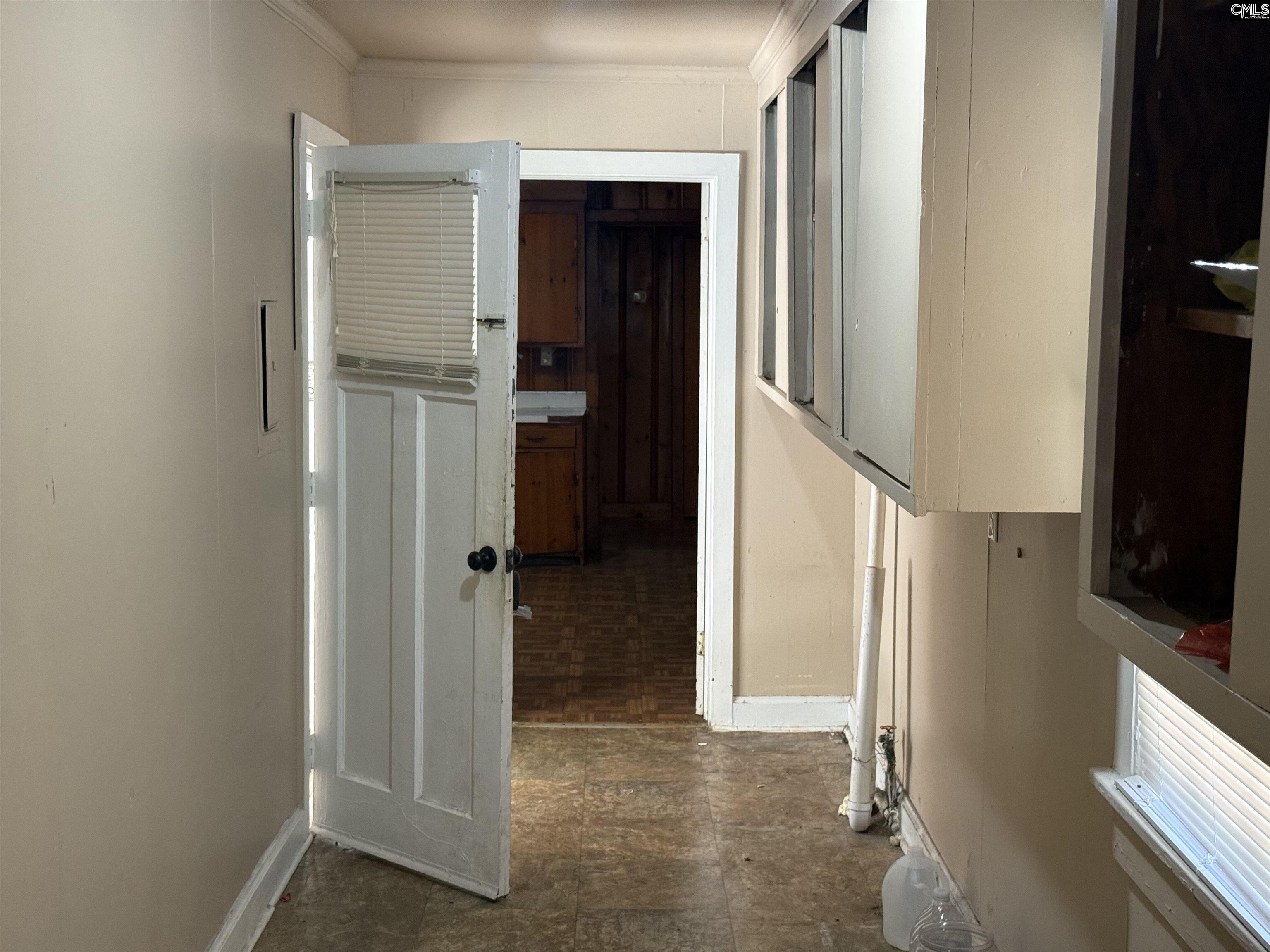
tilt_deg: -6.4
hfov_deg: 39.7
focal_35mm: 48
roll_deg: -0.3
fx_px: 1761
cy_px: 476
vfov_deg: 30.3
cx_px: 635
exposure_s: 1/60
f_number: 1.78
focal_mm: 6.76
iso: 200
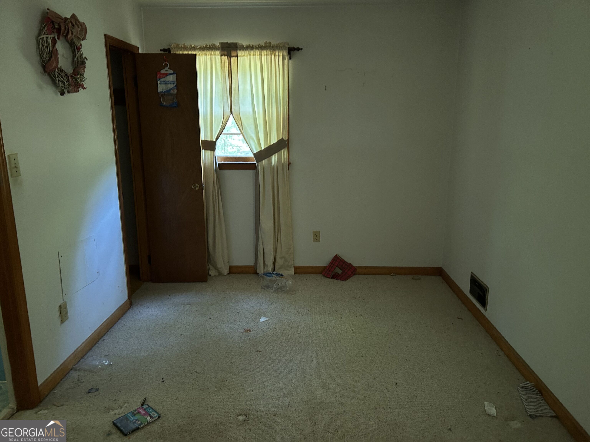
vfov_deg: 53.1
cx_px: 295
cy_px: 221
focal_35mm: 26
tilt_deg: -13.3
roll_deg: -0.4
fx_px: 443
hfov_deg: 67.3
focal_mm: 5.7
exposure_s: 1/60
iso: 200
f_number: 1.5
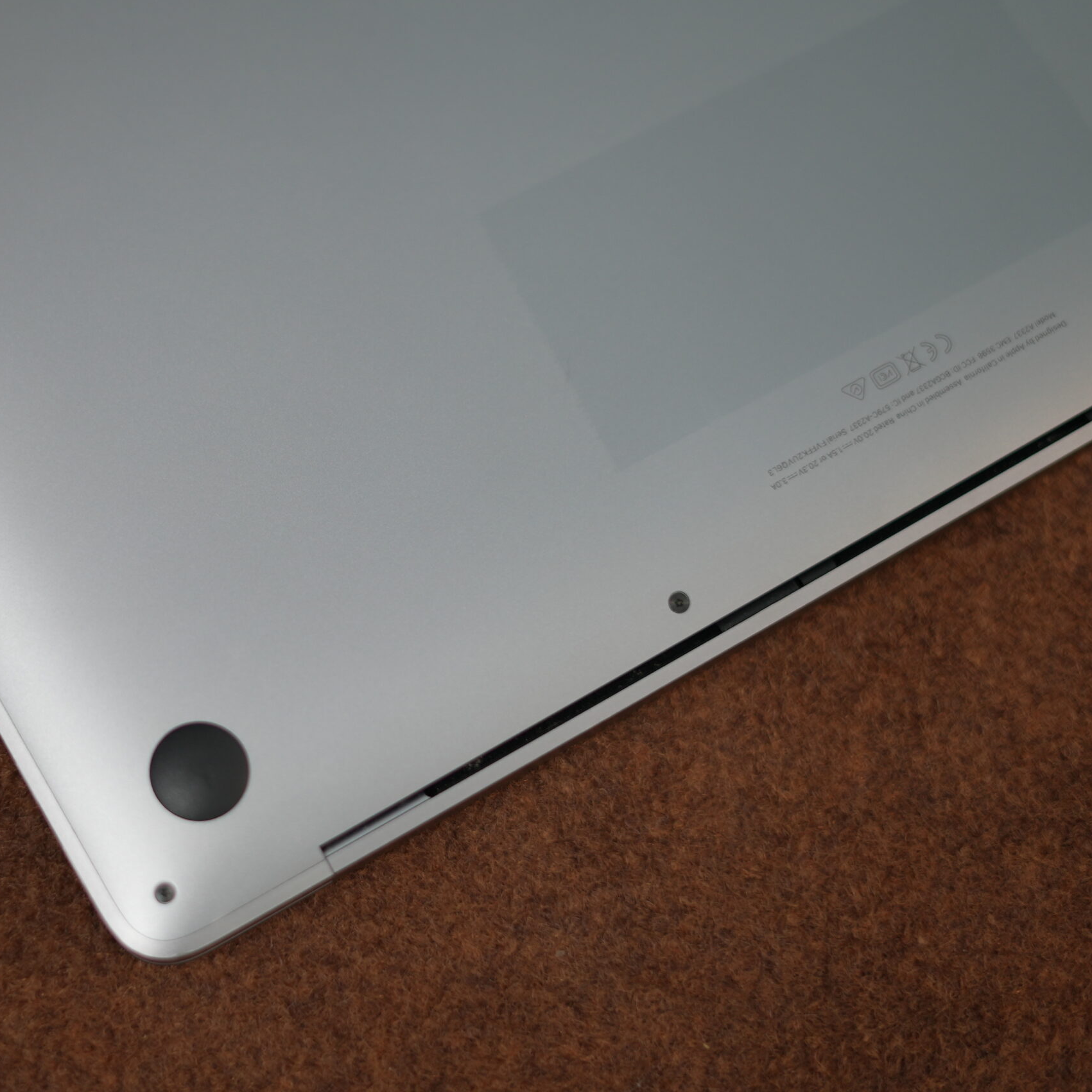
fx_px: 2284
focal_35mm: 64
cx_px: 322
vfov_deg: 26.9
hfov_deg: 26.7
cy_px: 547
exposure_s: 1/100
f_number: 2
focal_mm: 50
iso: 320
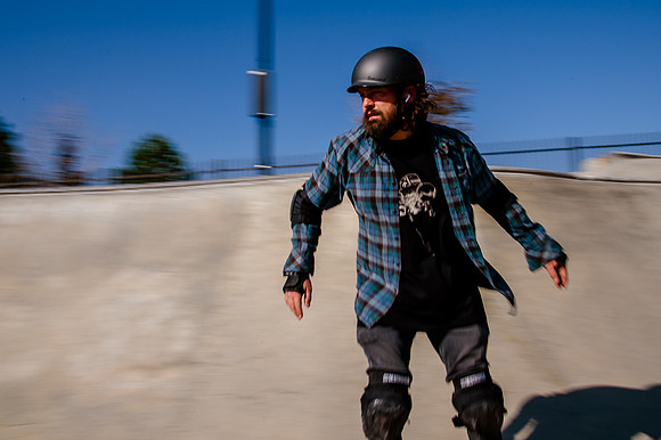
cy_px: 184
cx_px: 348
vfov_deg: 37.3
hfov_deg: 53.9
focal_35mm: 35
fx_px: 649
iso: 125
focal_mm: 28
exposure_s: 1/80
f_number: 20
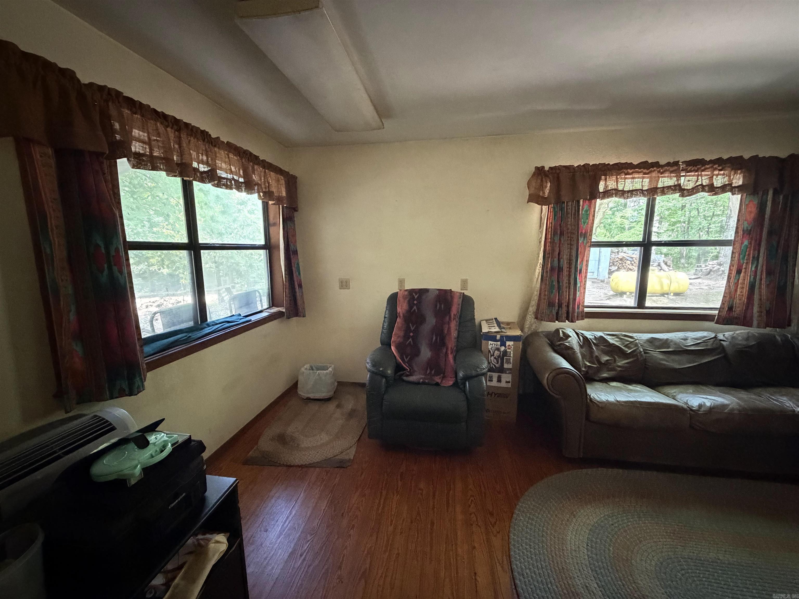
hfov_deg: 102.1
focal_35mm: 14
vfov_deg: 85.7
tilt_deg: -8.6
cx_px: 400
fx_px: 323
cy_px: 300
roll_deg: +0.3
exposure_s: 1/40
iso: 1250
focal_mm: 2.22
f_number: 2.2
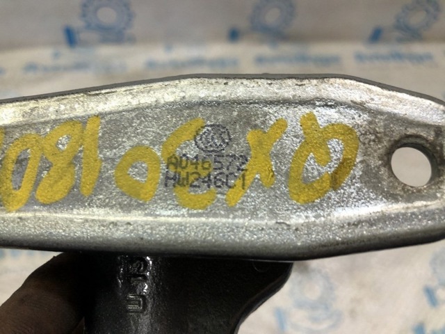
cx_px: 222
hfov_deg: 63.4
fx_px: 360
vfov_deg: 49.7
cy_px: 167
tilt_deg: -52.8
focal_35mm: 28
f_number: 1.8
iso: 32
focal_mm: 4
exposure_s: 1/50
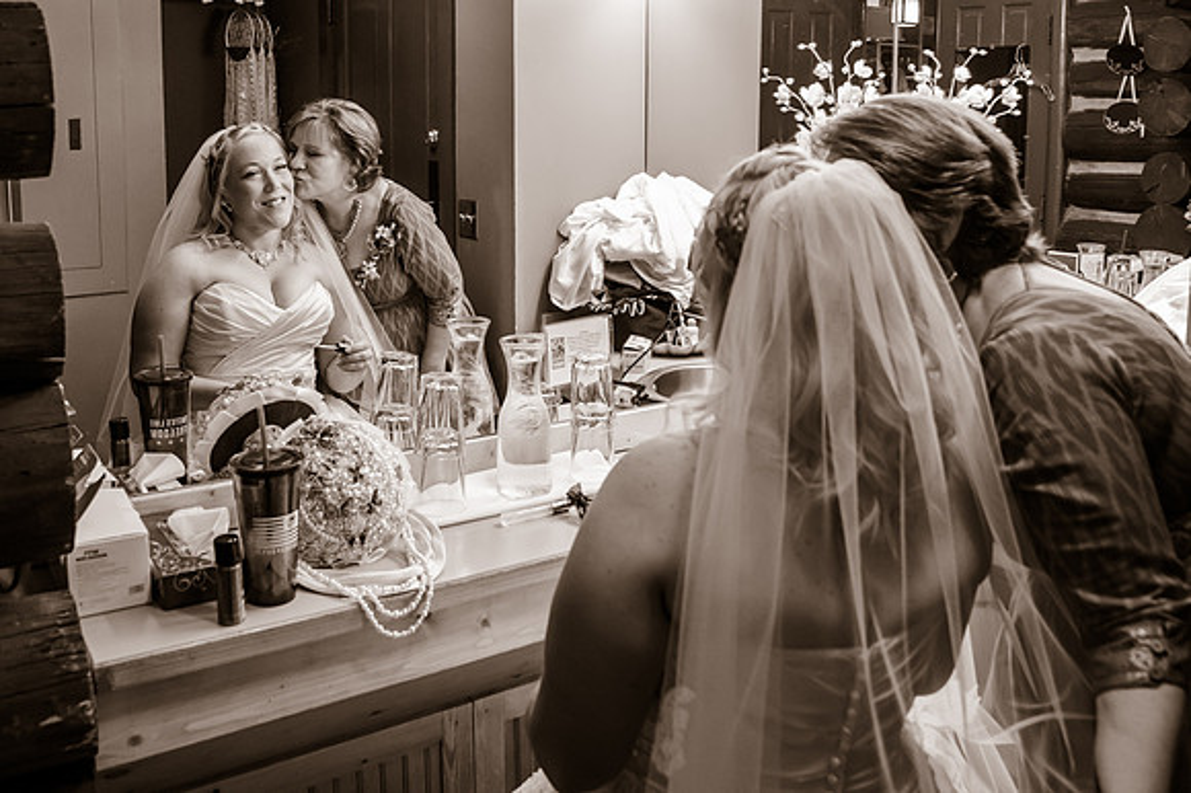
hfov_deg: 56.9
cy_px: 246
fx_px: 1098
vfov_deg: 39.1
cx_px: 617
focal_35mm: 33
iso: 2500
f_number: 4
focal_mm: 24
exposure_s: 1/80
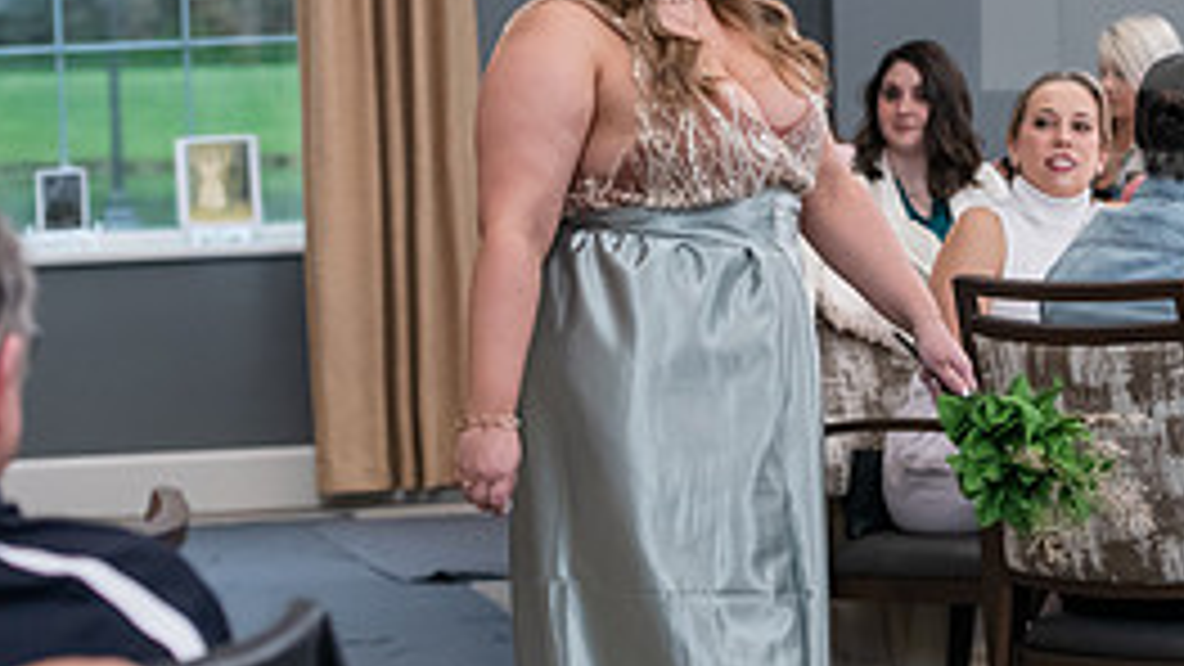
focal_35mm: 162
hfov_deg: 13.2
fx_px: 5086
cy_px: 259
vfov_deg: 7.5
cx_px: 846
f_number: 3.5
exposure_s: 1/200
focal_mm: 70
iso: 1600
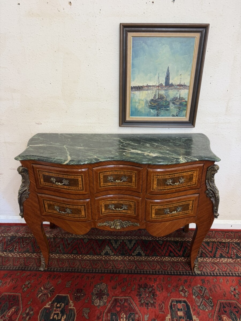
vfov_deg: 71.6
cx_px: 120
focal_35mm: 24
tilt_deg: -23.8
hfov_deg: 56.8
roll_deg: -0.4
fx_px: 223
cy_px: 160
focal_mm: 6.76
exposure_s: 1/50
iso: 125
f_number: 1.78
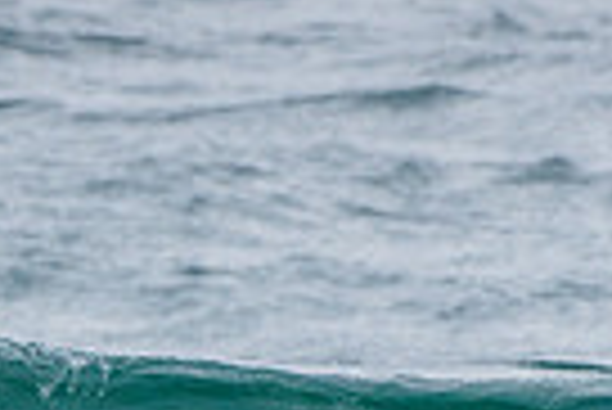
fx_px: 44536
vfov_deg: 0.5
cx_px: -489
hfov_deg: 0.8
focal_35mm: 2617
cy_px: 781
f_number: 5.6
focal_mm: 500
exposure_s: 1/2000
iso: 360
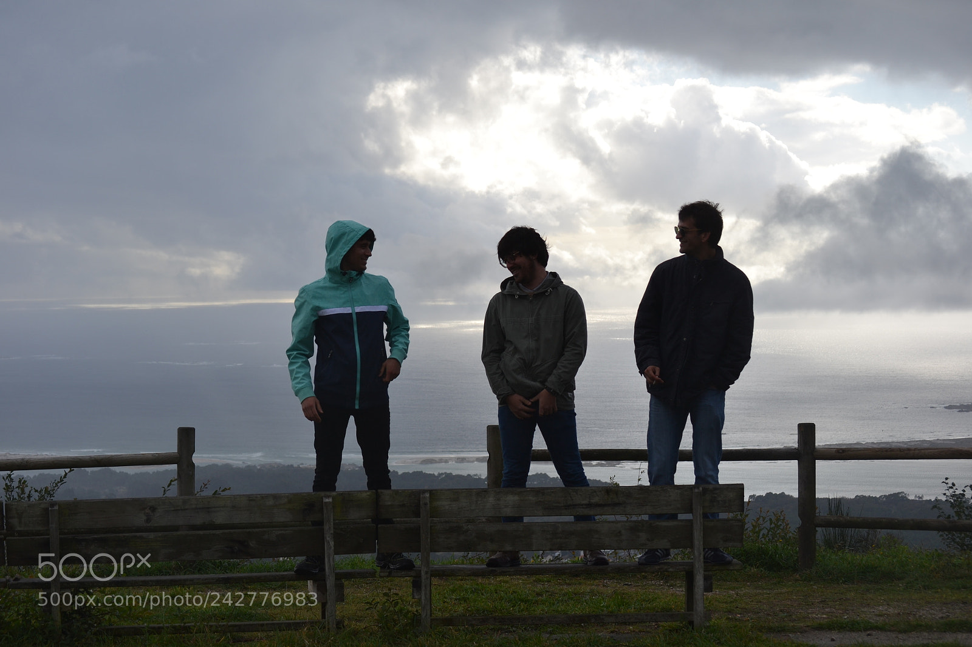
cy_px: 324
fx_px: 2227
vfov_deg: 16.5
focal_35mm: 82
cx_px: 486
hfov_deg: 24.6
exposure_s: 1/320
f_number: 6.3
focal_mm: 55
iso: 100
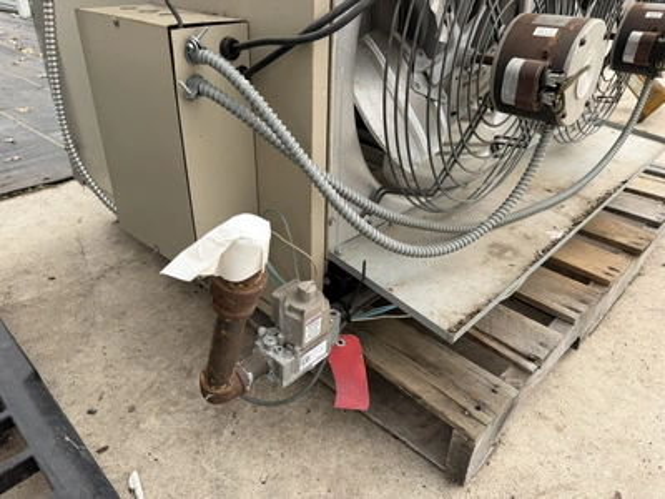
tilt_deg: -31.1
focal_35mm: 24
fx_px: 461
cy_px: 250
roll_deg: -1.1
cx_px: 332
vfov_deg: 56.8
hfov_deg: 71.6
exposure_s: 1/1618
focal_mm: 6.76
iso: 80
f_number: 1.78
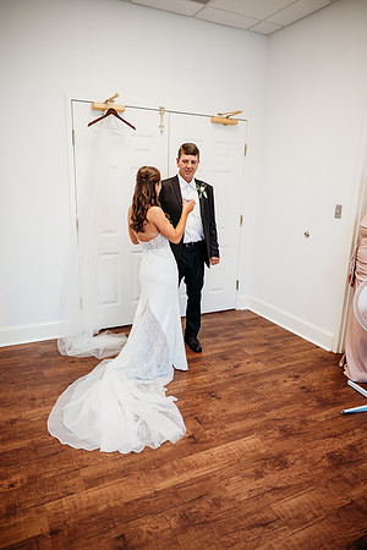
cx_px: 184
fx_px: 367
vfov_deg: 73.7
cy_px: 275
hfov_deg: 53.1
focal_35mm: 24
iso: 320
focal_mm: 24
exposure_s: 1/160
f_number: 2.5
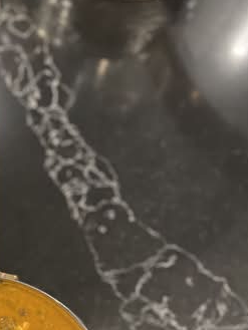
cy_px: 347
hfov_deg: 23.7
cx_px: -23
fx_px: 554
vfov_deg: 30.4
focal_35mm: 58
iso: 400
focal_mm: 5.1
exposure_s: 1/40
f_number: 1.6
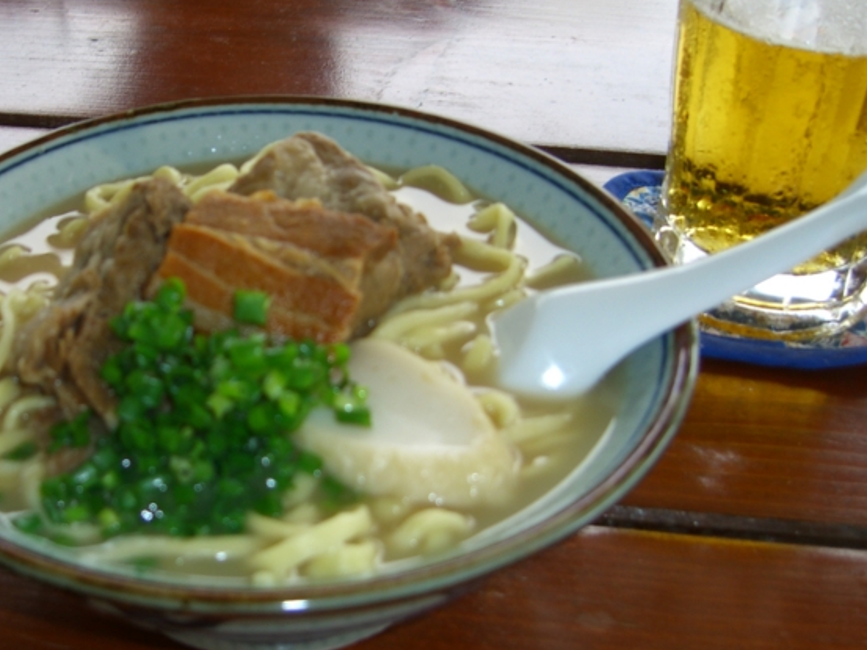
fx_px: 1378
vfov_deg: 26.6
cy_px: 343
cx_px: 260
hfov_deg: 34.5
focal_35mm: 55
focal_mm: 7.9
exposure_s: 1/200
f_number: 2.8
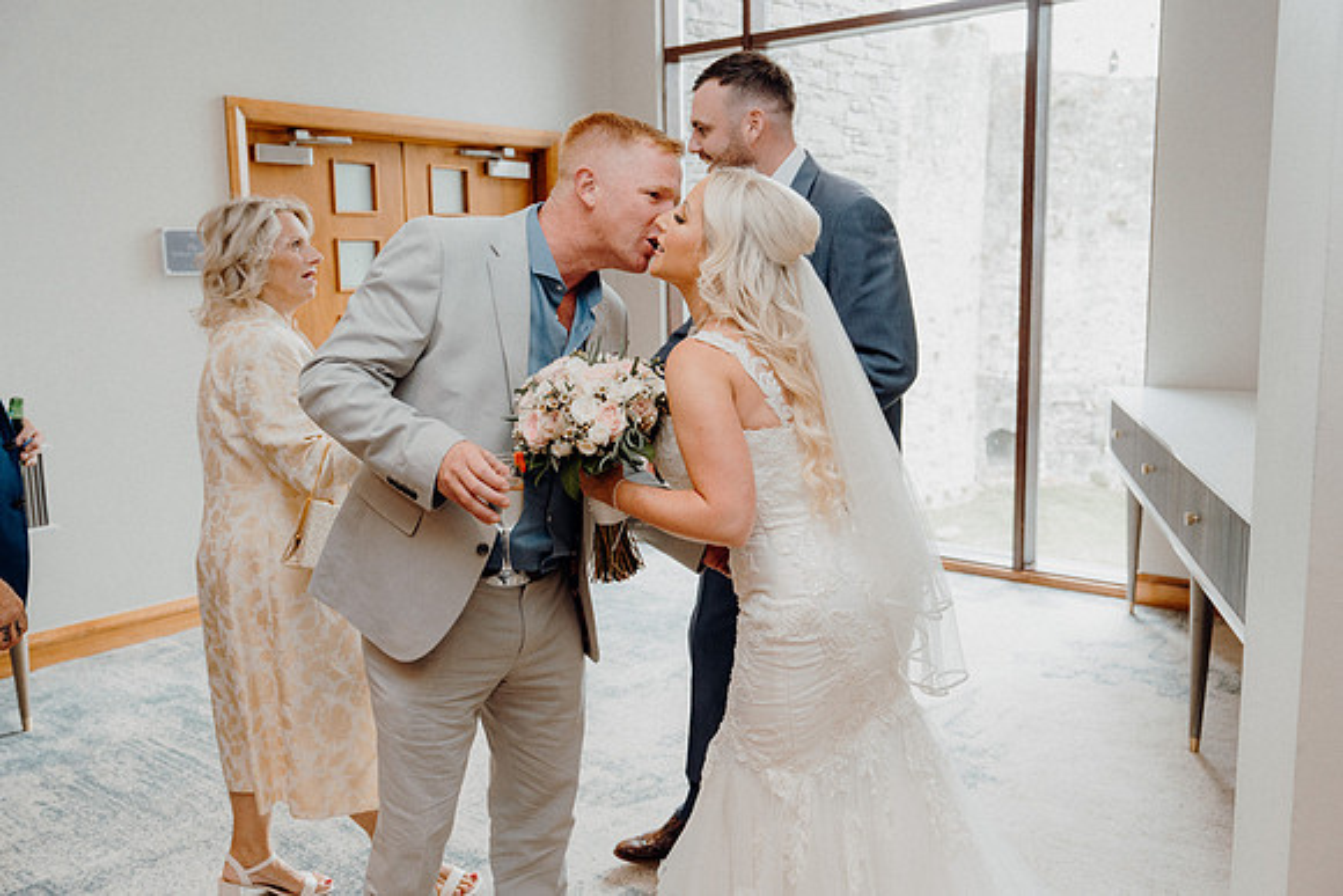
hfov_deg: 58.7
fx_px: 1194
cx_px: 672
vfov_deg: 41.1
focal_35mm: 32
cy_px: 448
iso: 1250
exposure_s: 1/200
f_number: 3.5
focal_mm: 32
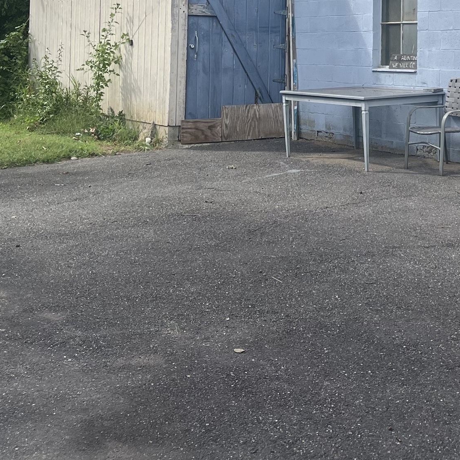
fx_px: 947
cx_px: 346
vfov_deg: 25.8
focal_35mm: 63
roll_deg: -2.3
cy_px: -7
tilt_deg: +3.6
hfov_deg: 26.9
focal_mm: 5.1
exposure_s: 1/1151
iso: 50
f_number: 1.6
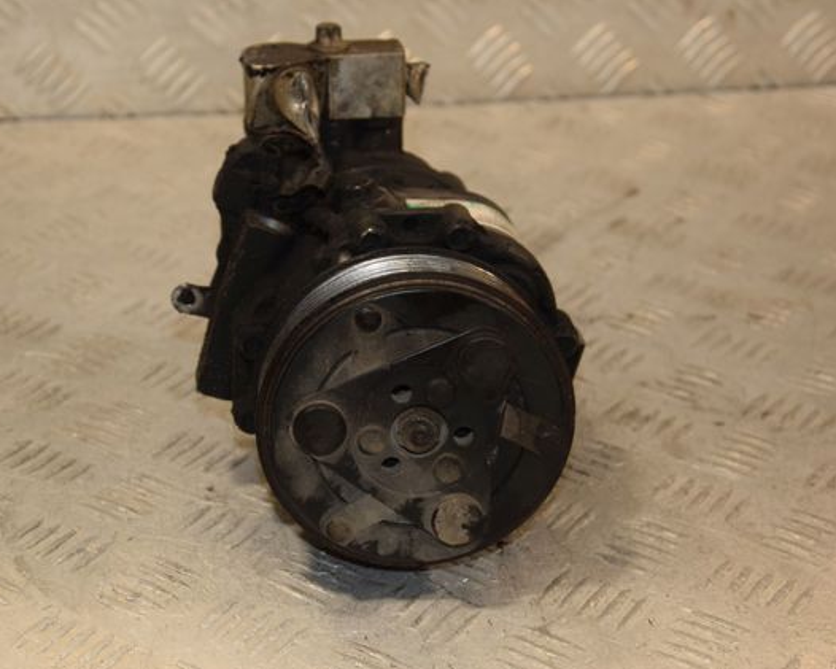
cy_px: 332
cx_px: 356
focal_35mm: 89
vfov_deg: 17.3
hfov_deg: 21.5
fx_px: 2202
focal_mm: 52
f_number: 5.6
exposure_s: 1/200
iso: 800
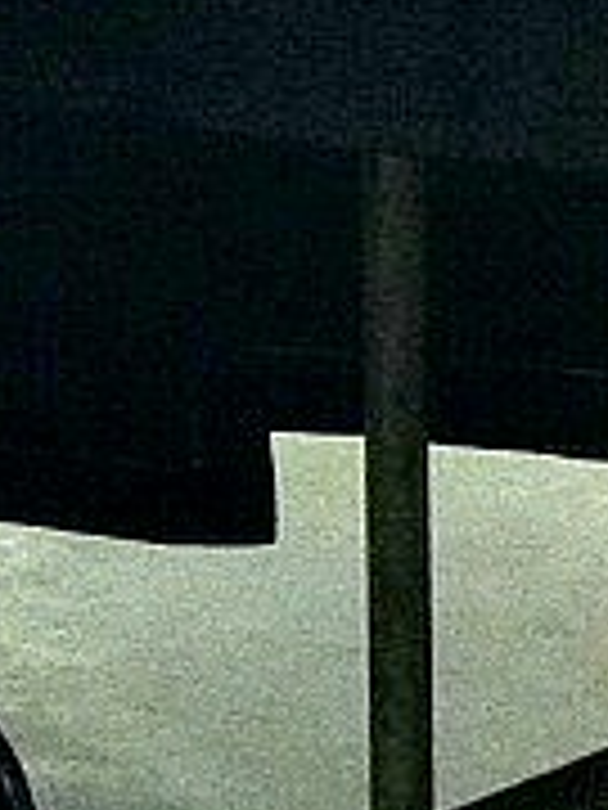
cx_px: -554
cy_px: -184
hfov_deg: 5.8
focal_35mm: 252
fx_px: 5902
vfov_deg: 7.8
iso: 250
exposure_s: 1/15
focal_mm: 3.85
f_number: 2.8
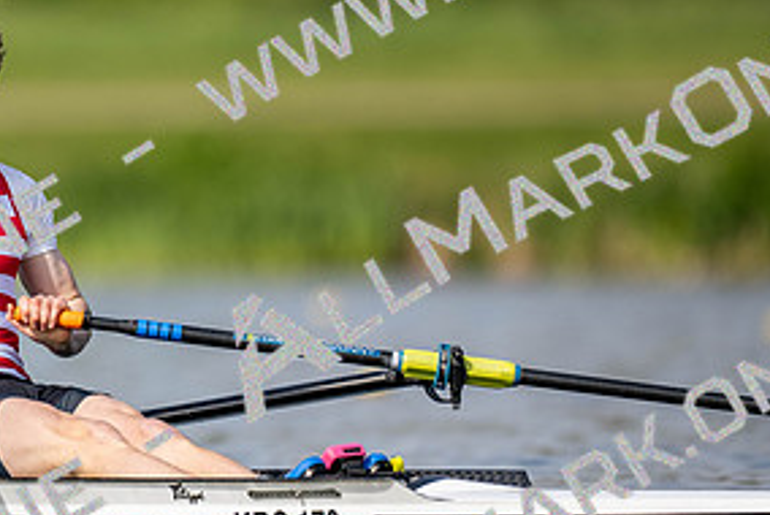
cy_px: 167
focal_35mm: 1225
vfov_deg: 1.1
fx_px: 26228
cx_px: 0
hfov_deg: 1.7
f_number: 4
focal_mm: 600
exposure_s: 1/2500
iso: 250
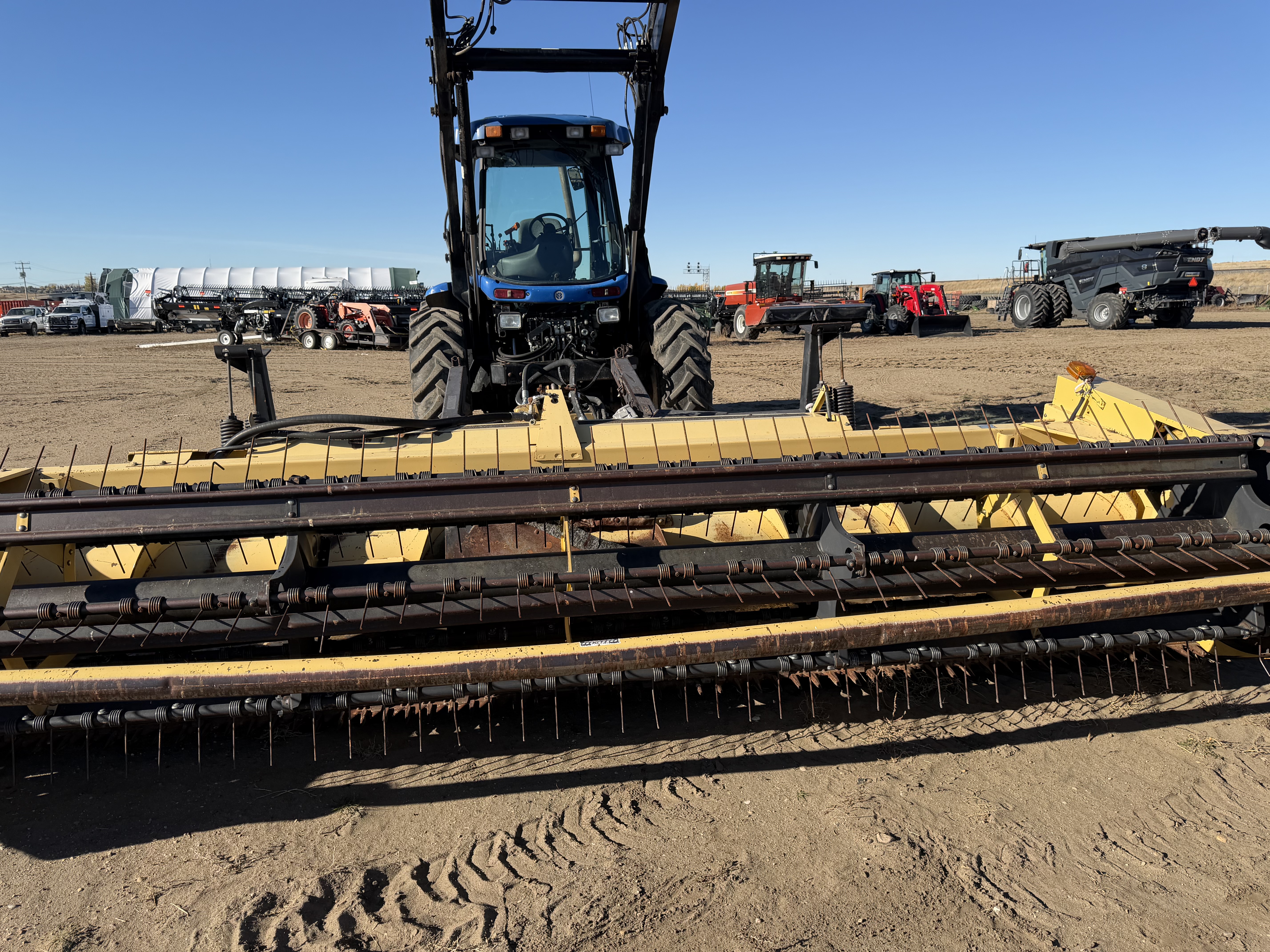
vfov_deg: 56.8
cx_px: 635
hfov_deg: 71.6
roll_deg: -0.2
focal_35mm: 24
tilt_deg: -10.4
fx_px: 881
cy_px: 476
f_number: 1.78
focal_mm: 6.76
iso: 80
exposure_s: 1/3425
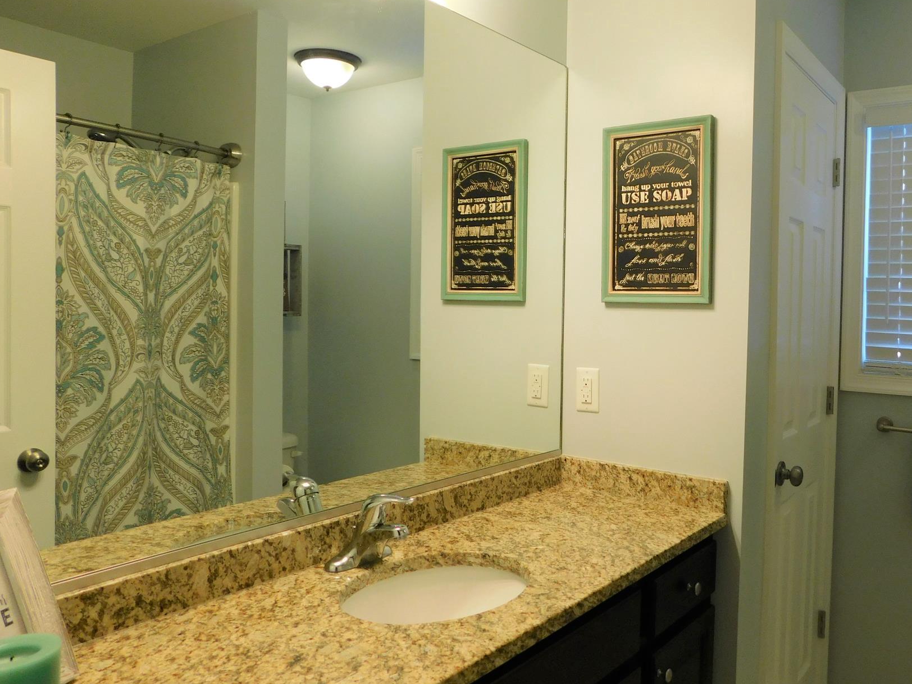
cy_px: 316
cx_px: 566
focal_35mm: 29
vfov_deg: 48.2
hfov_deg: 60.9
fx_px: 764
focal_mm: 4
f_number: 3
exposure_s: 1/30
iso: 160
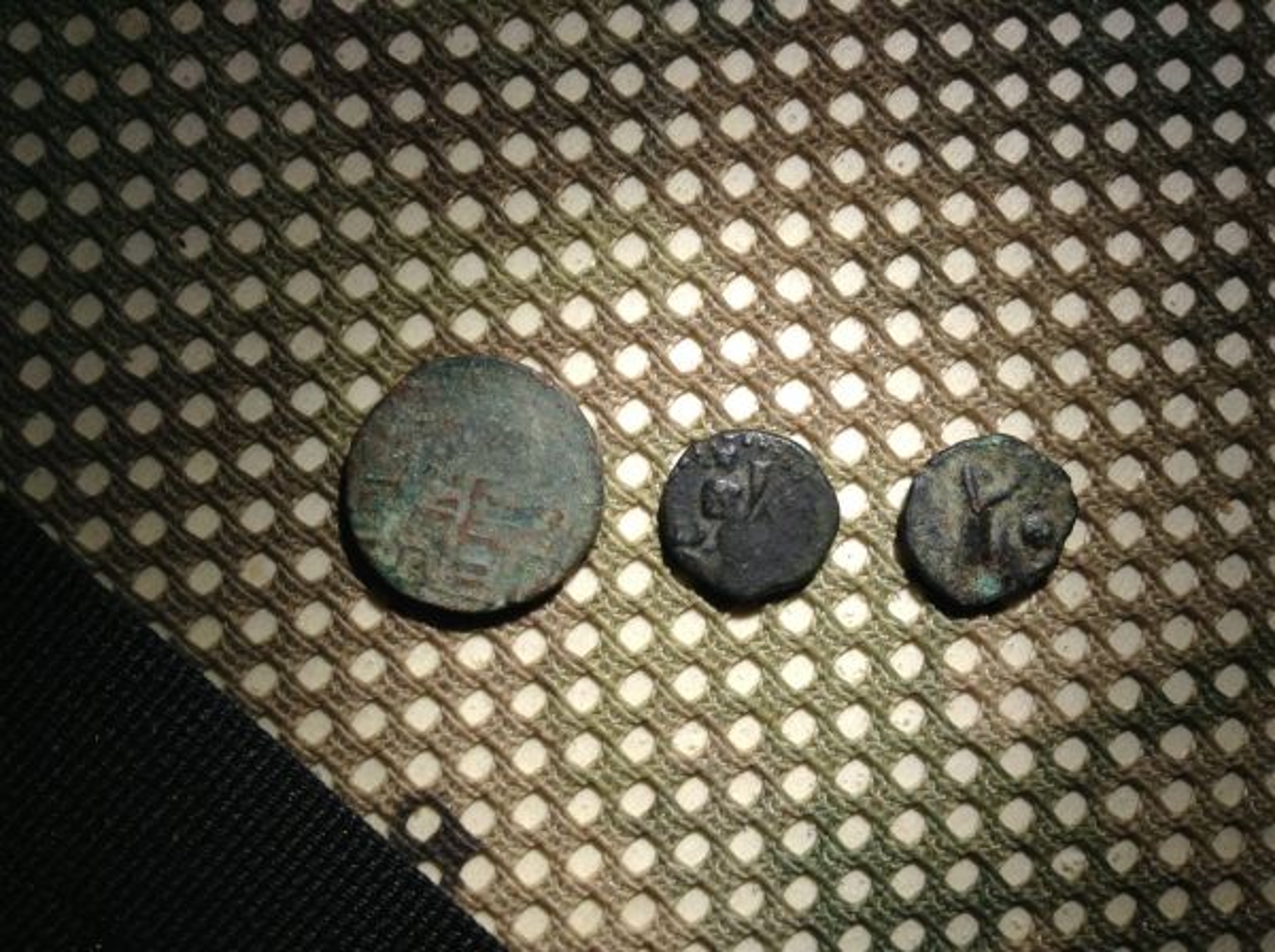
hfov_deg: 55.4
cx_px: 638
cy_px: 476
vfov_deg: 42.8
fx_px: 1214
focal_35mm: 33
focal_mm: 3.3
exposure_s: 1/238
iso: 32
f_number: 2.4
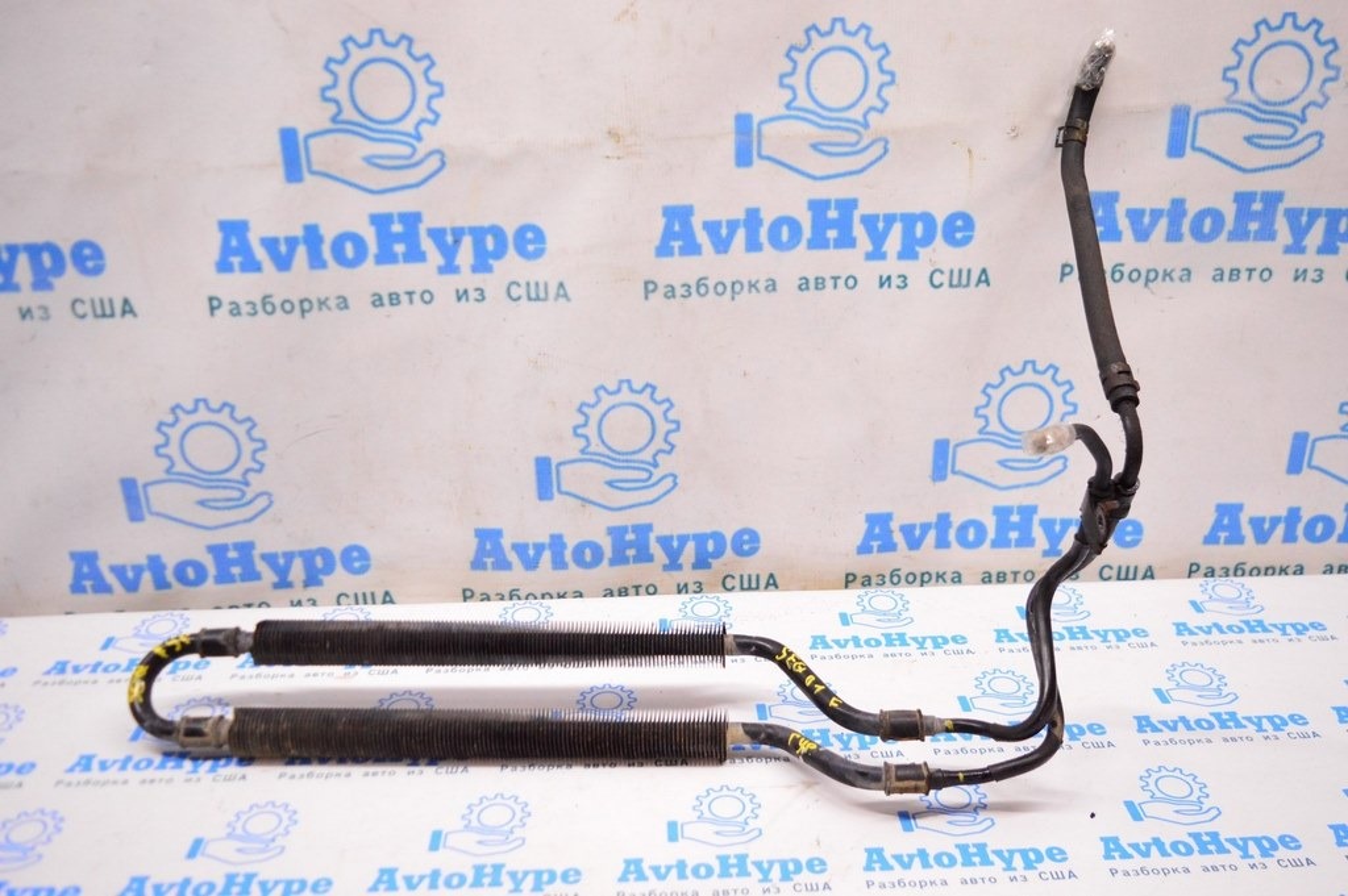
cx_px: 674
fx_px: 1235
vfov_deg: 39.9
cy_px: 448
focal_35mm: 33
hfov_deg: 57.3
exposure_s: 1/320
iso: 3200
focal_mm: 22
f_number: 3.8
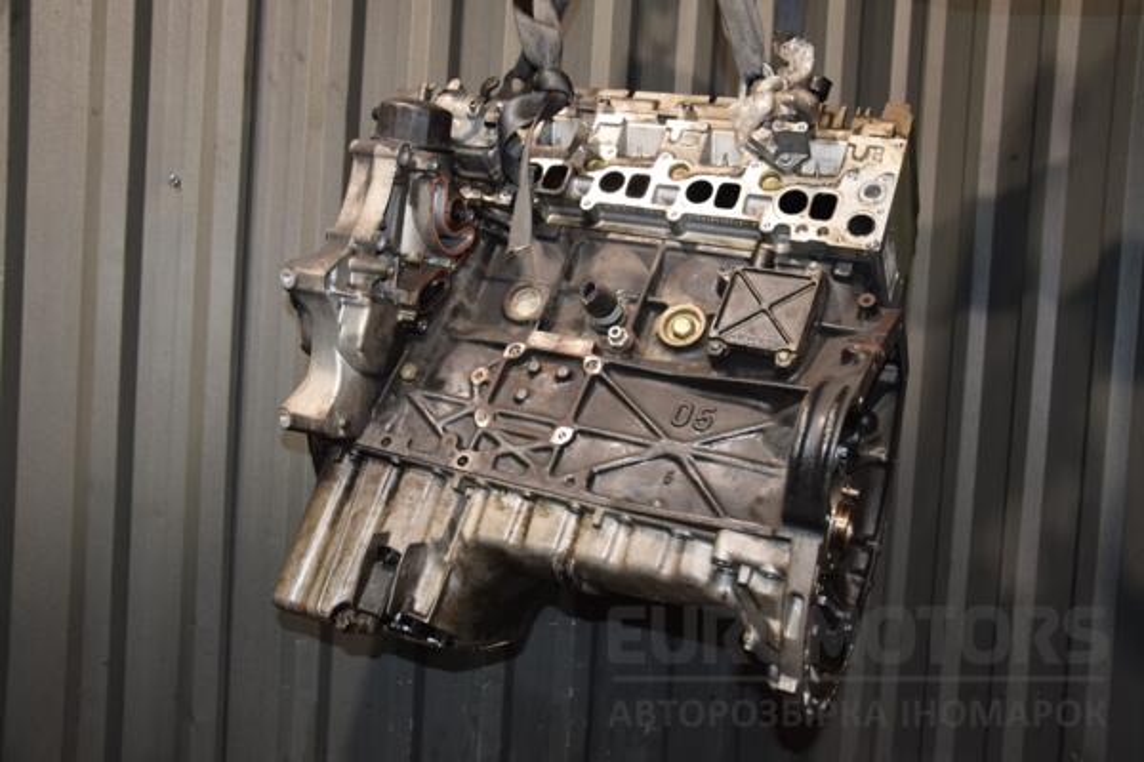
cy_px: 381
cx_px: 572
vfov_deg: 40.0
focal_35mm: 33
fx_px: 1049
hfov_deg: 57.2
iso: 800
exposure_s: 1/60
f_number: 5
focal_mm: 22
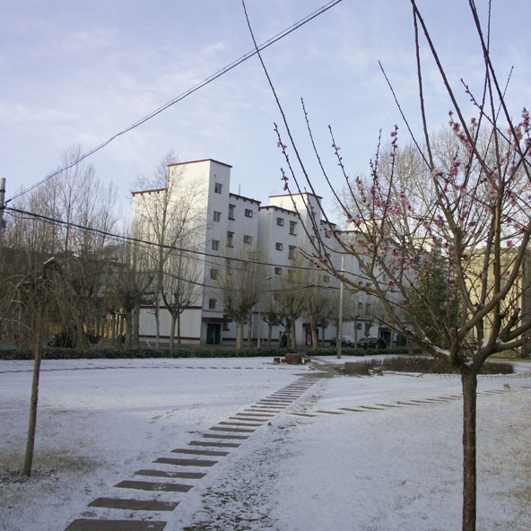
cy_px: 266
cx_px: 333
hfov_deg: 44.6
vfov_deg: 44.9
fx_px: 642
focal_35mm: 37
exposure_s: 1/200
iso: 100
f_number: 5.6
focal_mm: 8.01
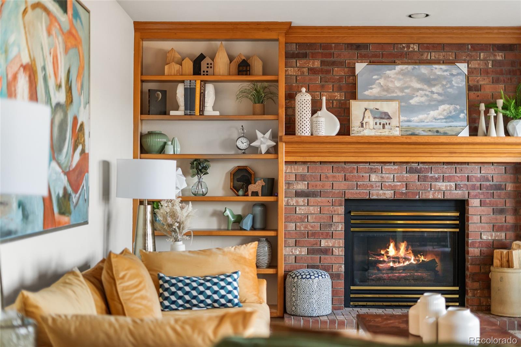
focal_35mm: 50
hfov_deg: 39.6
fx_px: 723
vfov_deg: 27.0
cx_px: 260
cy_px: 174
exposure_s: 1/160
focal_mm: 50
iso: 500
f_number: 1.8
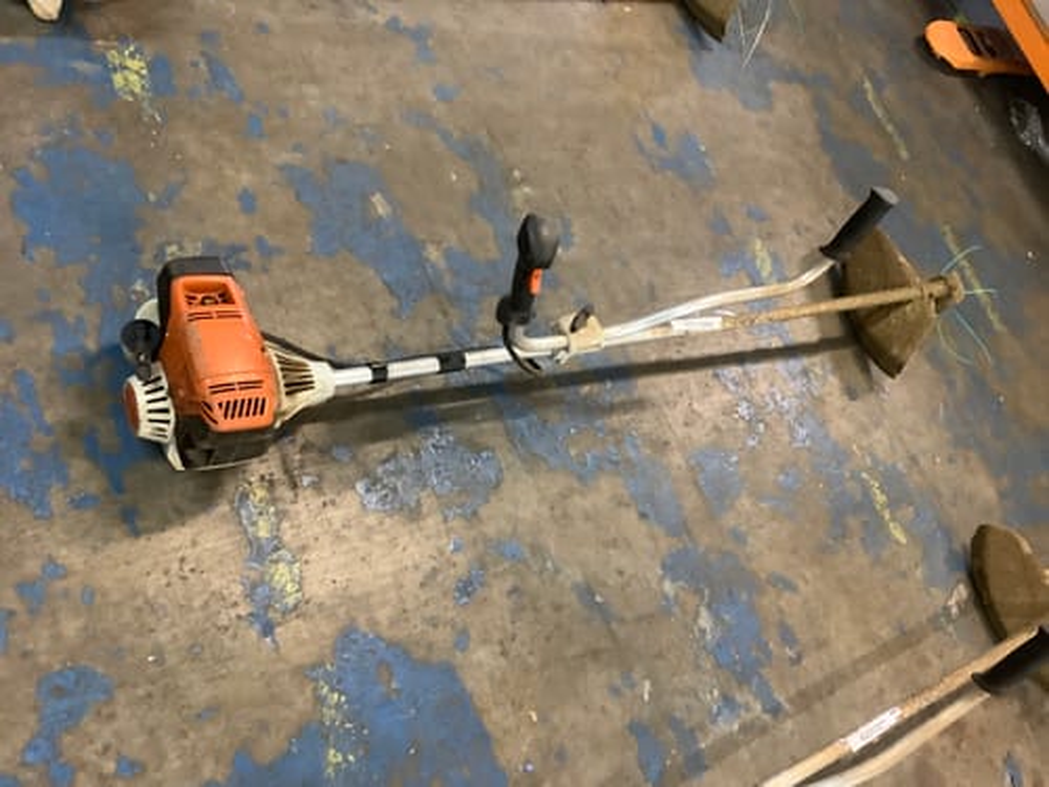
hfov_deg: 58.4
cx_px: 524
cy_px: 394
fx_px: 939
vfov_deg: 45.4
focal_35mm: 31
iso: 320
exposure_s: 1/25
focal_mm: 3.3
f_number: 2.4
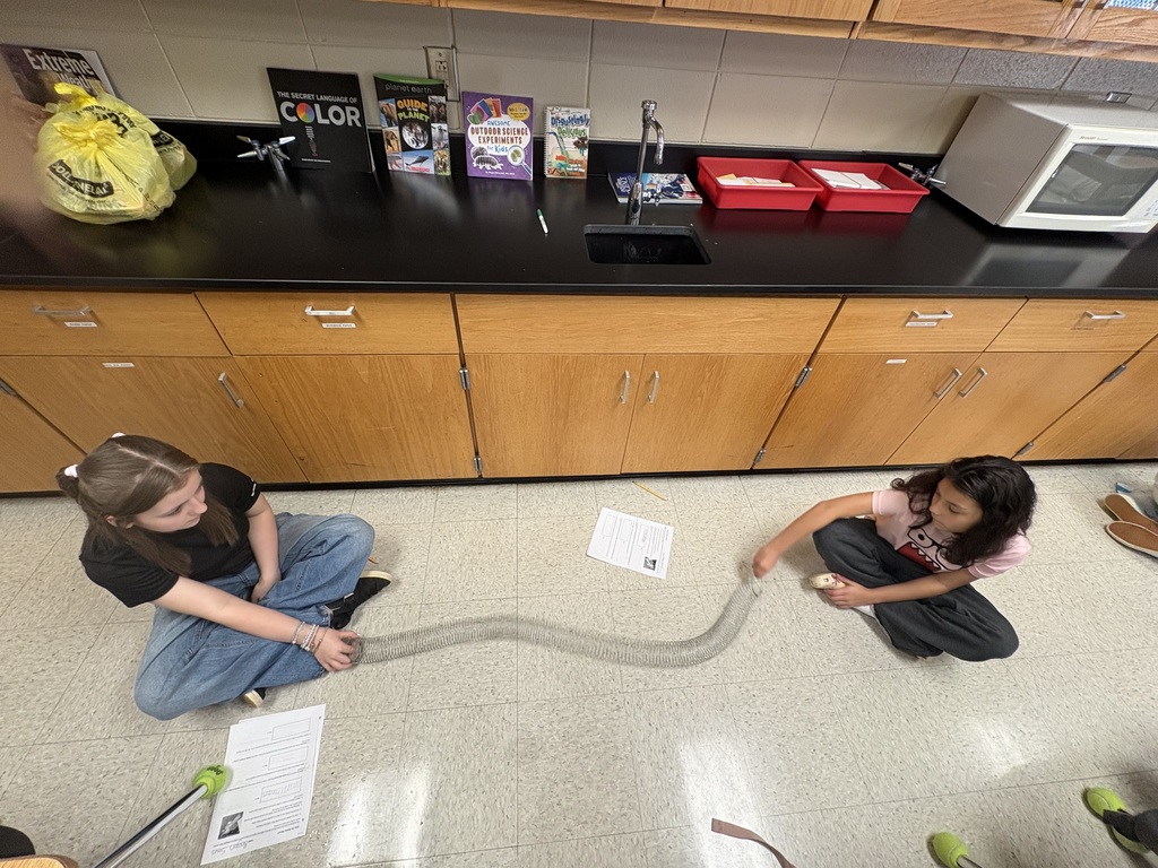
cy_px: 434
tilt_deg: -46.7
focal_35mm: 14
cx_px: 579
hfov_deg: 102.1
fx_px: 468
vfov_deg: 85.7
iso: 160
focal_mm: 2.22
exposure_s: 1/60
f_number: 2.2
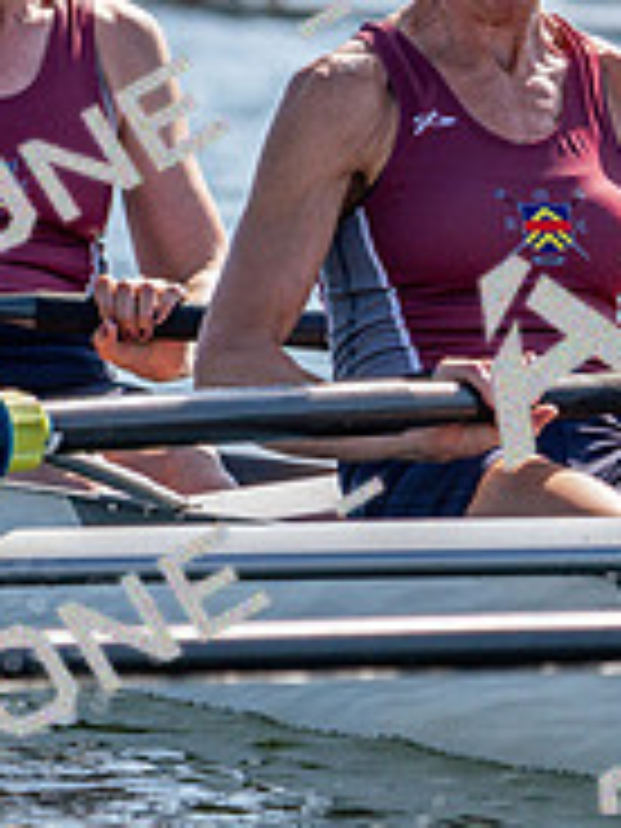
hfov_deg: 1.7
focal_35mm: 850
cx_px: 94
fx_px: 20332
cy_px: 43
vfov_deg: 2.3
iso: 400
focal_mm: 280
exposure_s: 1/2000
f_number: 5.6
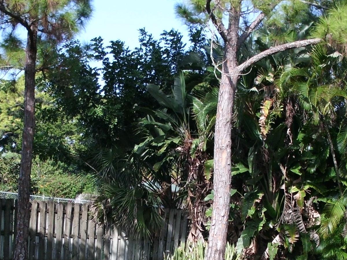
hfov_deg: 24.4
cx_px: 168
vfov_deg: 18.0
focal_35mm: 80
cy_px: 252
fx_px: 802
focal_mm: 6.3
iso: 100
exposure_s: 1/125
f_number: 7.3
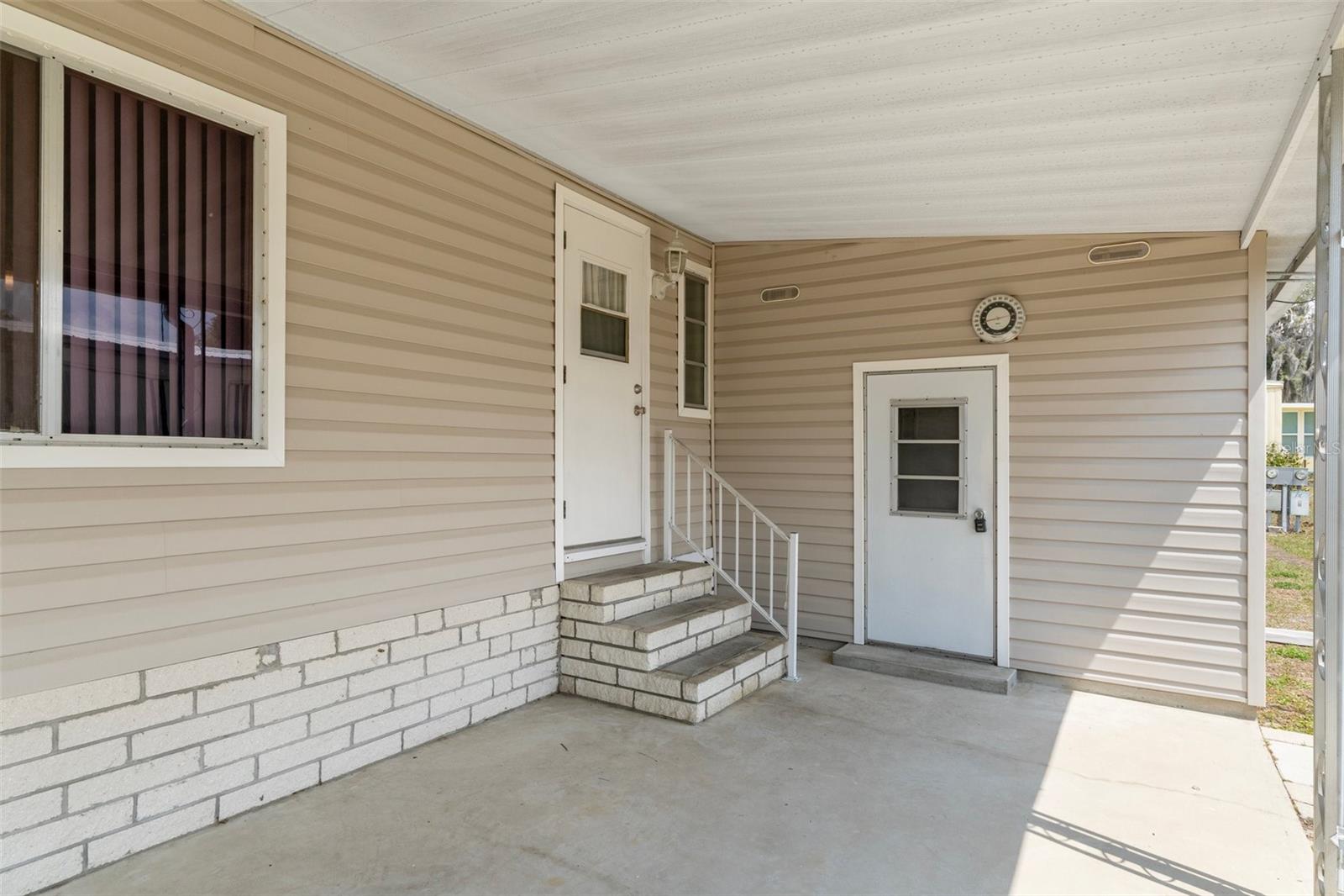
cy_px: 448
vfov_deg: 63.2
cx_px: 672
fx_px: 728
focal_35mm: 20
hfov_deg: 85.4
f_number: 8
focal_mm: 13
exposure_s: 1/350
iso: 320
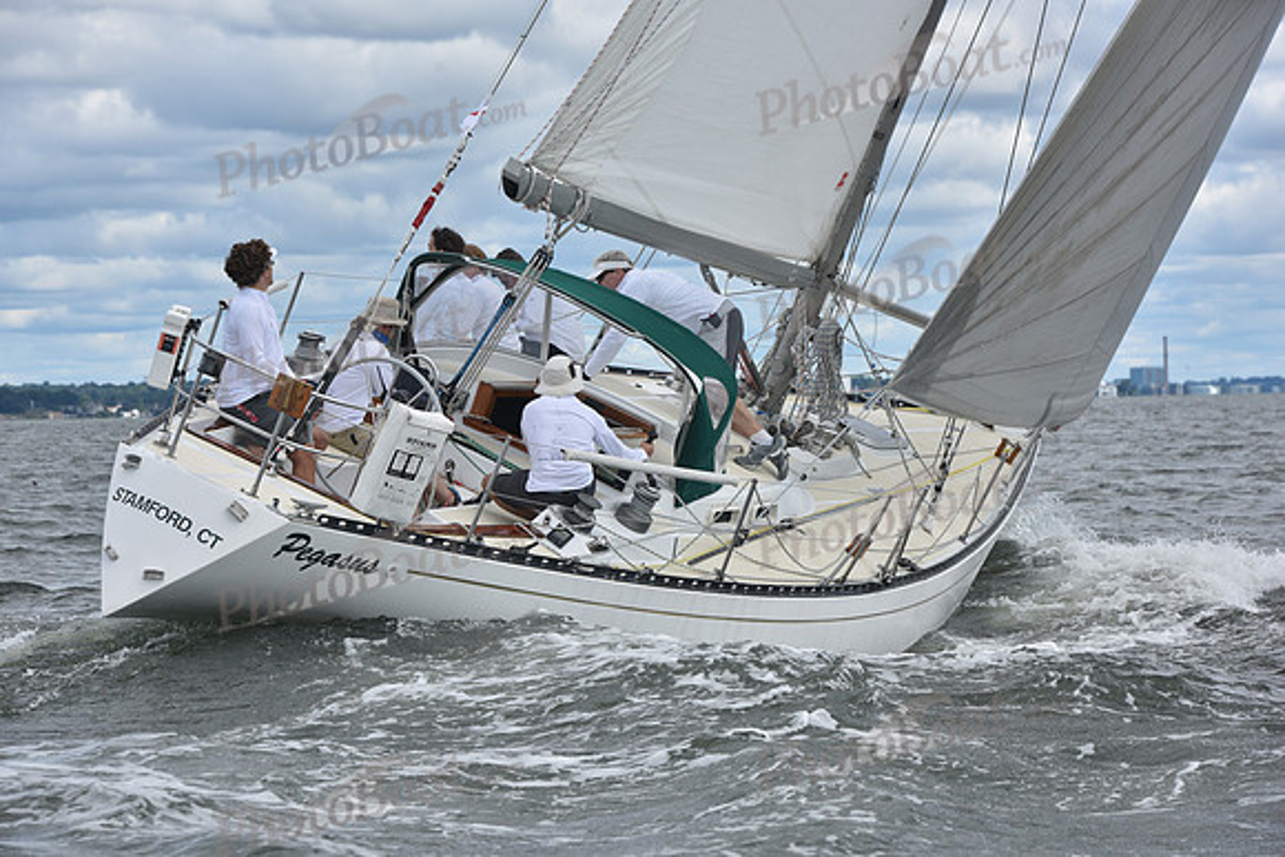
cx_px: 642
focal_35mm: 140
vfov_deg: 9.8
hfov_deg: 14.7
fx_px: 4998
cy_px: 428
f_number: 9
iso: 250
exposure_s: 1/800
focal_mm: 140
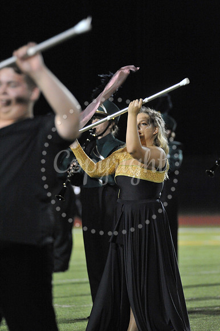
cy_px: 166
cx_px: 110
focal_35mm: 350
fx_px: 3212
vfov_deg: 5.9
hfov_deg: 3.9
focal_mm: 350
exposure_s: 1/160
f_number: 6.3
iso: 6400
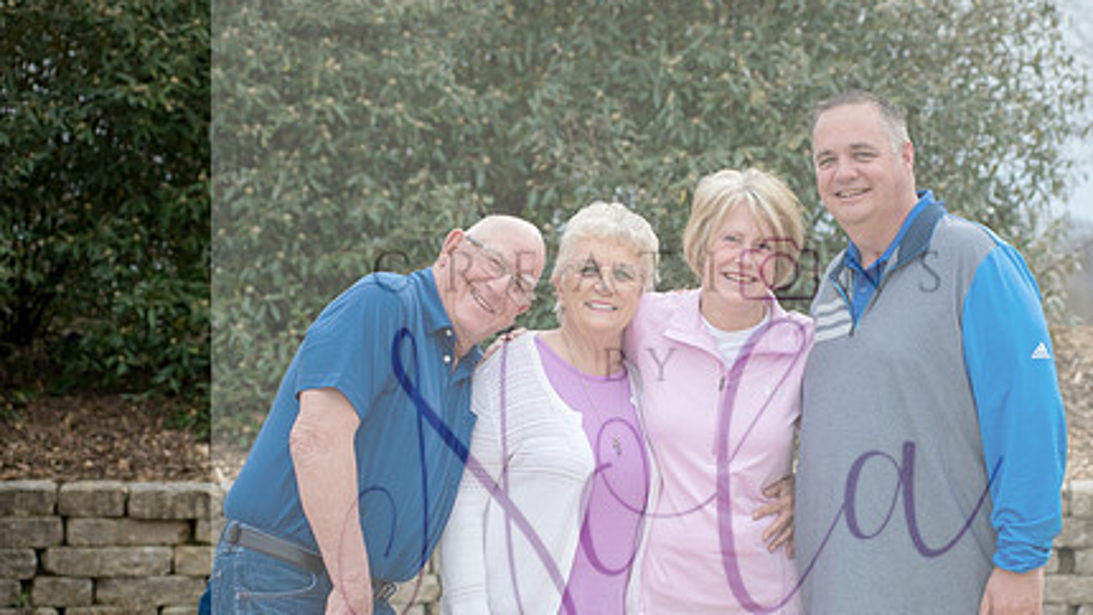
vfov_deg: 10.7
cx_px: 671
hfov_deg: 18.9
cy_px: 416
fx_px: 3275
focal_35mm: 113
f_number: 5.6
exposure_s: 1/640
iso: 400
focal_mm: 80
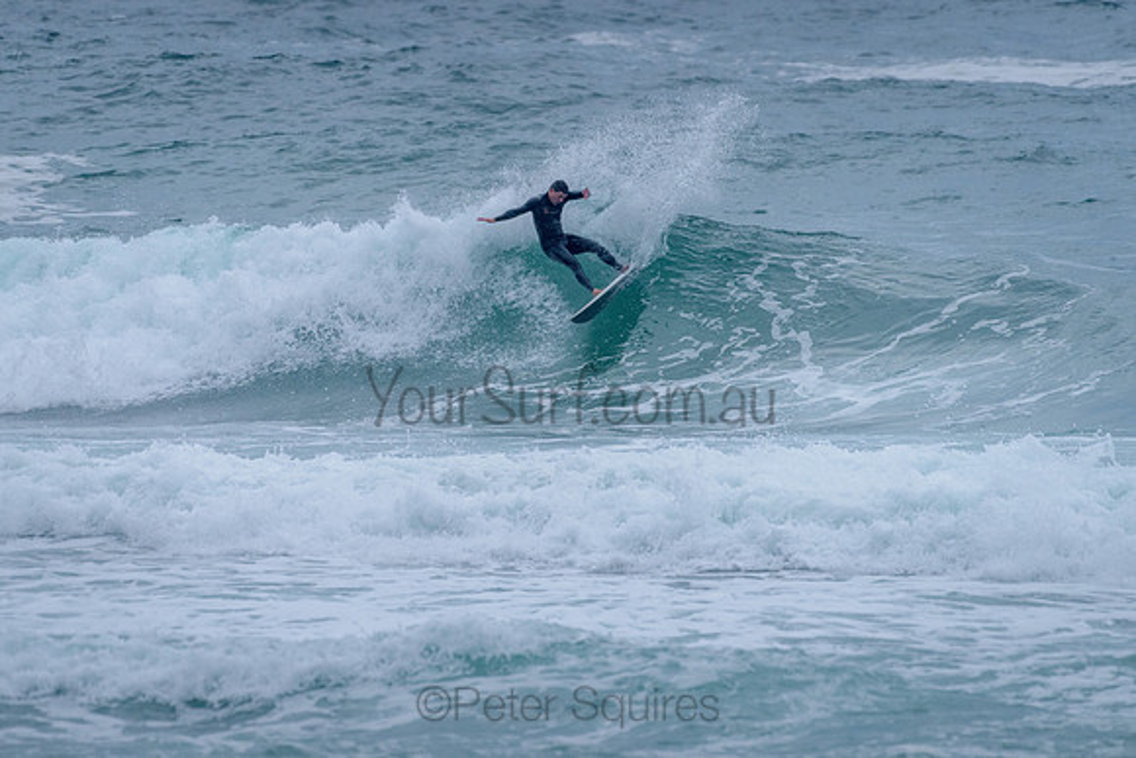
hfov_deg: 3.4
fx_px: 19340
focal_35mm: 613
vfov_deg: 2.2
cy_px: 295
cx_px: 570
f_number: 5.6
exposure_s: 1/2000
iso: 1250
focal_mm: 500
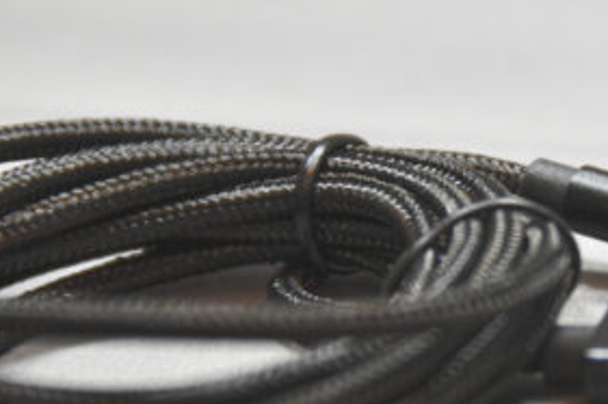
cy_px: 224
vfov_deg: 2.6
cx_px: 530
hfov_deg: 3.9
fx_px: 9013
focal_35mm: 534
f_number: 5.6
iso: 1600
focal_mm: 200
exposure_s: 1/250
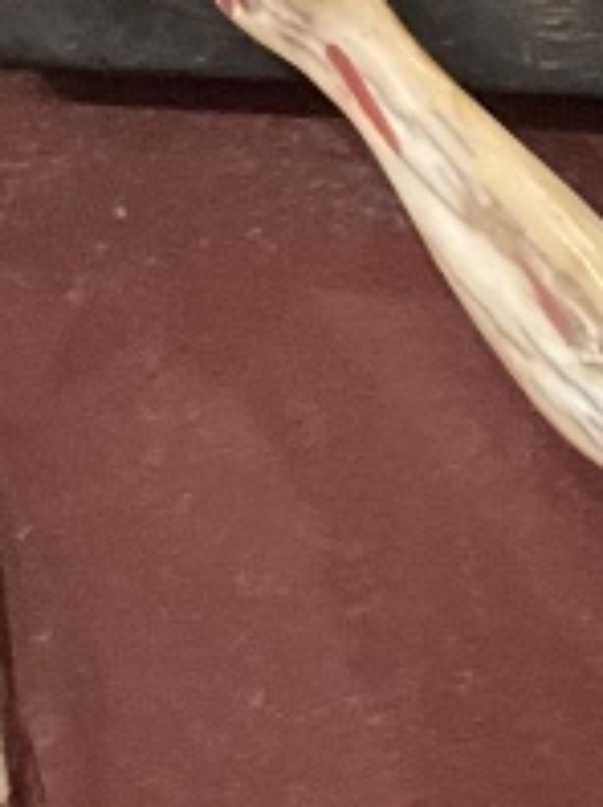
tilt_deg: -16.5
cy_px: 1276
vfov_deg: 10.8
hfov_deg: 7.6
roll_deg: -2.2
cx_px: 1638
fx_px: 4097
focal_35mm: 176
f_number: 1.8
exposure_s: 1/33
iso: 250
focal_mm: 3
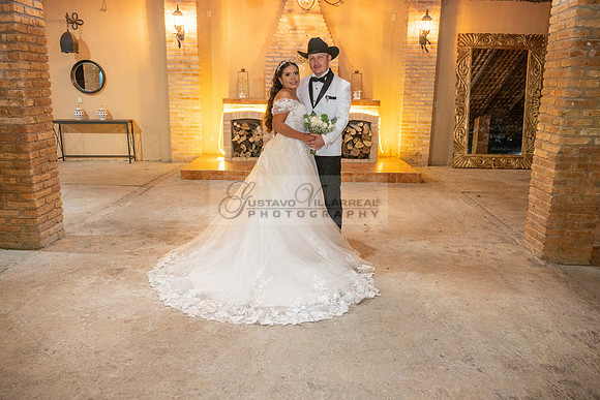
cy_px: 200
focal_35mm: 28
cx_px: 300
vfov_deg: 46.4
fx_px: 467
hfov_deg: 65.5
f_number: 5
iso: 2500
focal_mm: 28
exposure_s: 1/80
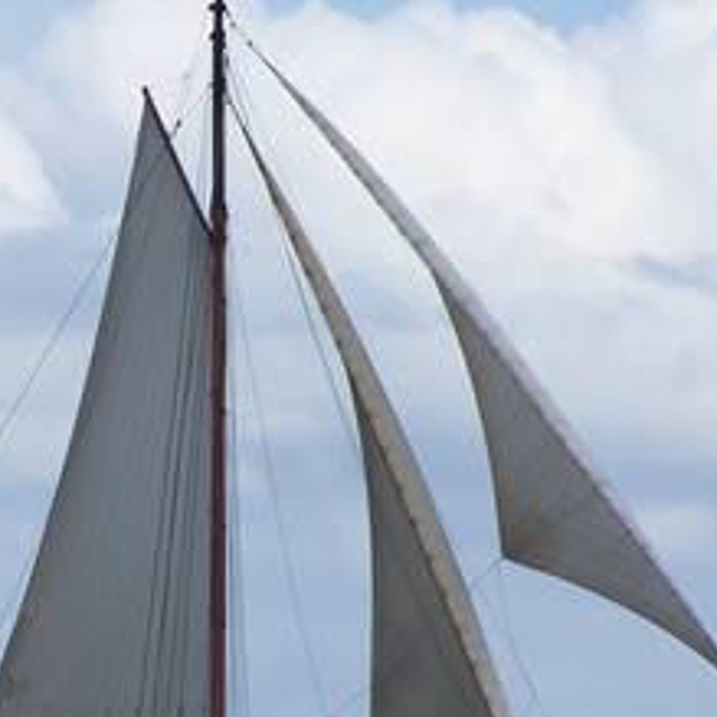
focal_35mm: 423
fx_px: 9913
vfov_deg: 4.1
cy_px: 432
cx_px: 121
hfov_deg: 4.1
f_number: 4.5
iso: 64
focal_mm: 36.2
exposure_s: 1/640
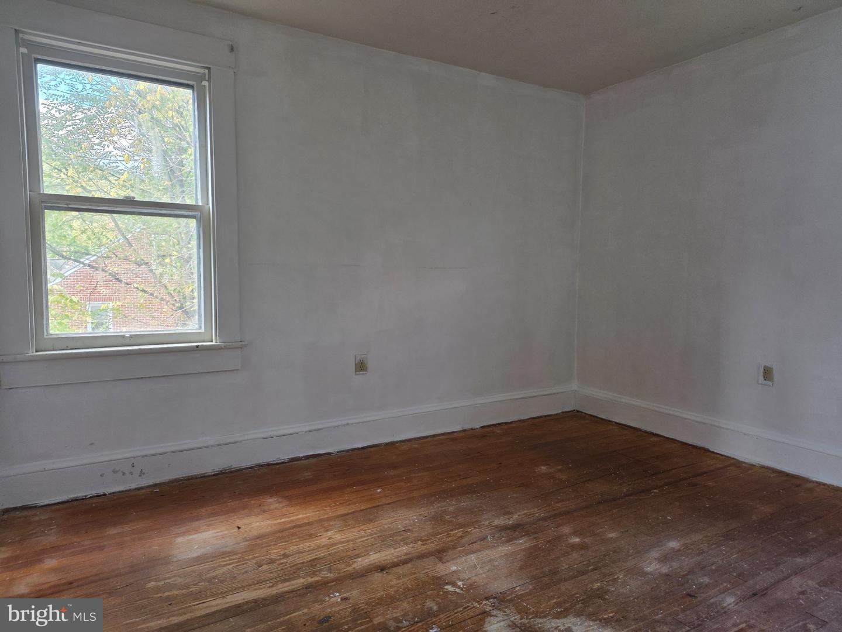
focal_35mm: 23
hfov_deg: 73.9
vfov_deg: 58.9
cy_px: 316
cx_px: 421
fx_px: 559
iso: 80
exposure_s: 1/180
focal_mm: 6.3
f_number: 1.7
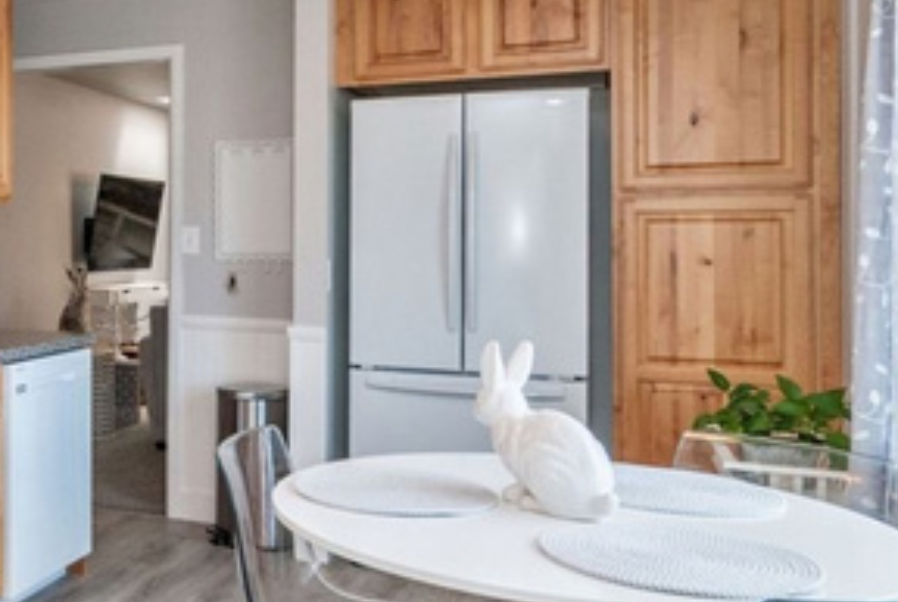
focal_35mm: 40
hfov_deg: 42.1
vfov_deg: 33.5
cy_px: 346
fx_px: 999
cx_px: 6
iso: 200
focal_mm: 12
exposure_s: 1/60
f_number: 5
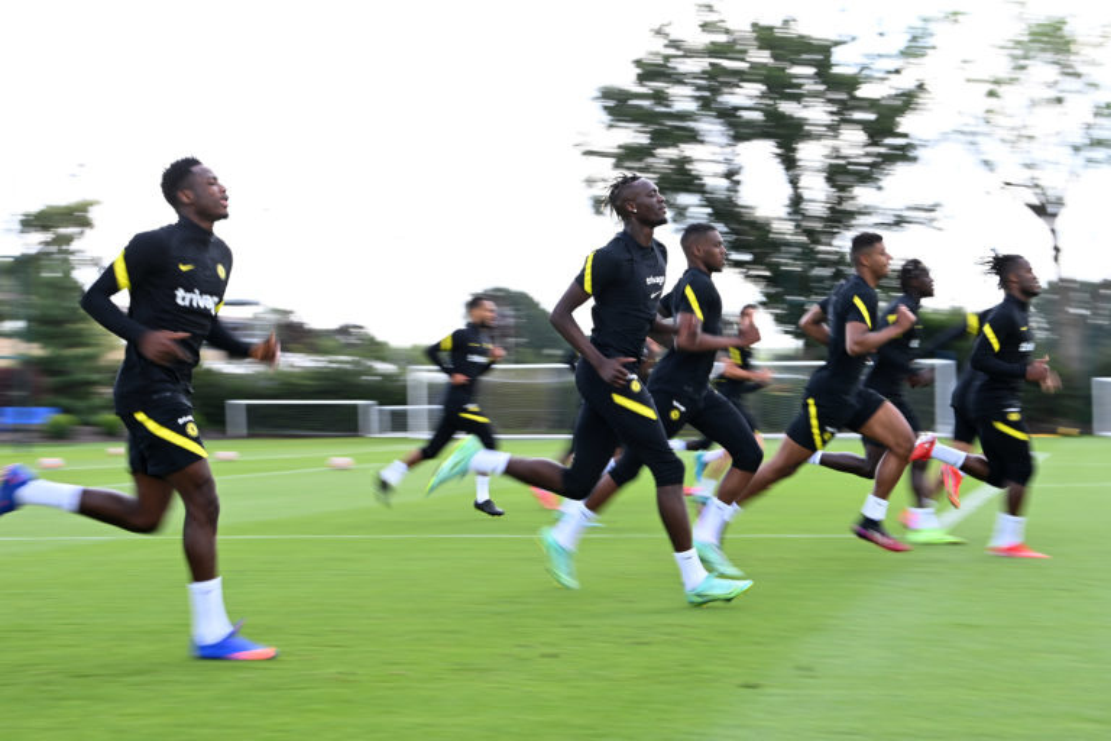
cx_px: 556
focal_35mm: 90
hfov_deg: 22.6
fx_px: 2777
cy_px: 370
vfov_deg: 15.2
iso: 200
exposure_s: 1/60
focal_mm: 90
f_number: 10
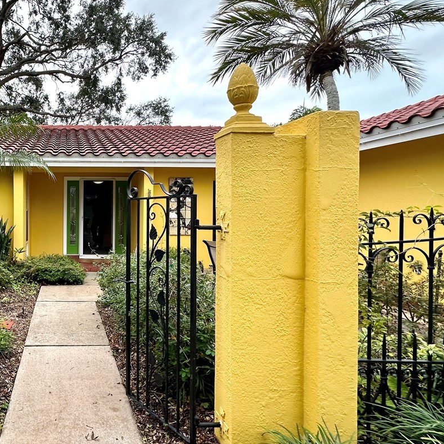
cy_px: 212
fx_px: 363
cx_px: 68
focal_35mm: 25
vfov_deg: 62.9
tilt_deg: -0.1
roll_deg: -1.0
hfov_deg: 56.7
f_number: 2.2
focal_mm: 2.22
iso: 40
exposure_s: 1/180
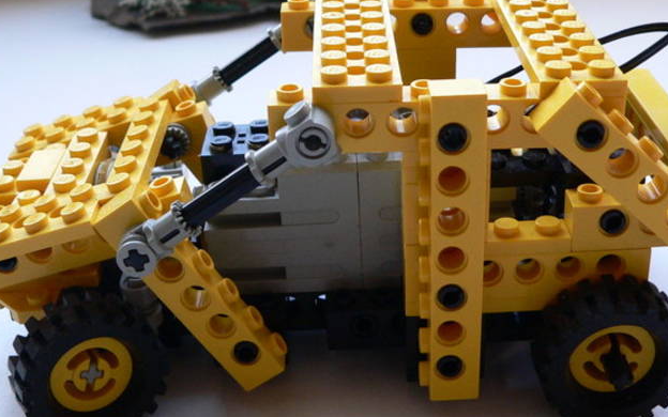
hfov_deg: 36.9
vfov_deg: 23.5
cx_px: 349
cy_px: 226
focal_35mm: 55
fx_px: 1001
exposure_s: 1/50
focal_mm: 6
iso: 200
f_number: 2.8
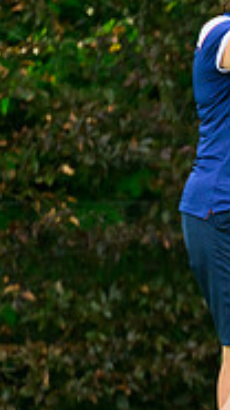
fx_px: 12452
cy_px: 265
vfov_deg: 1.9
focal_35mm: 1148
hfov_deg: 1.1
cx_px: 595
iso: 1000
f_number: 5.3
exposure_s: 1/1000
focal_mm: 350
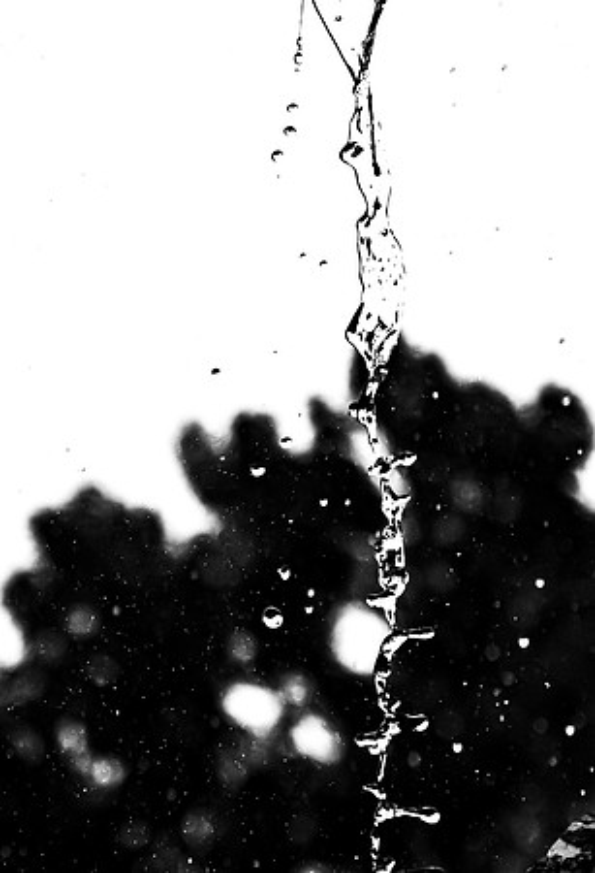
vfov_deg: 19.0
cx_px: 37
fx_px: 2610
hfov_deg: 12.9
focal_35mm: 107
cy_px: 418
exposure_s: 1/5000
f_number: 2.8
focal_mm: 46
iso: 1250
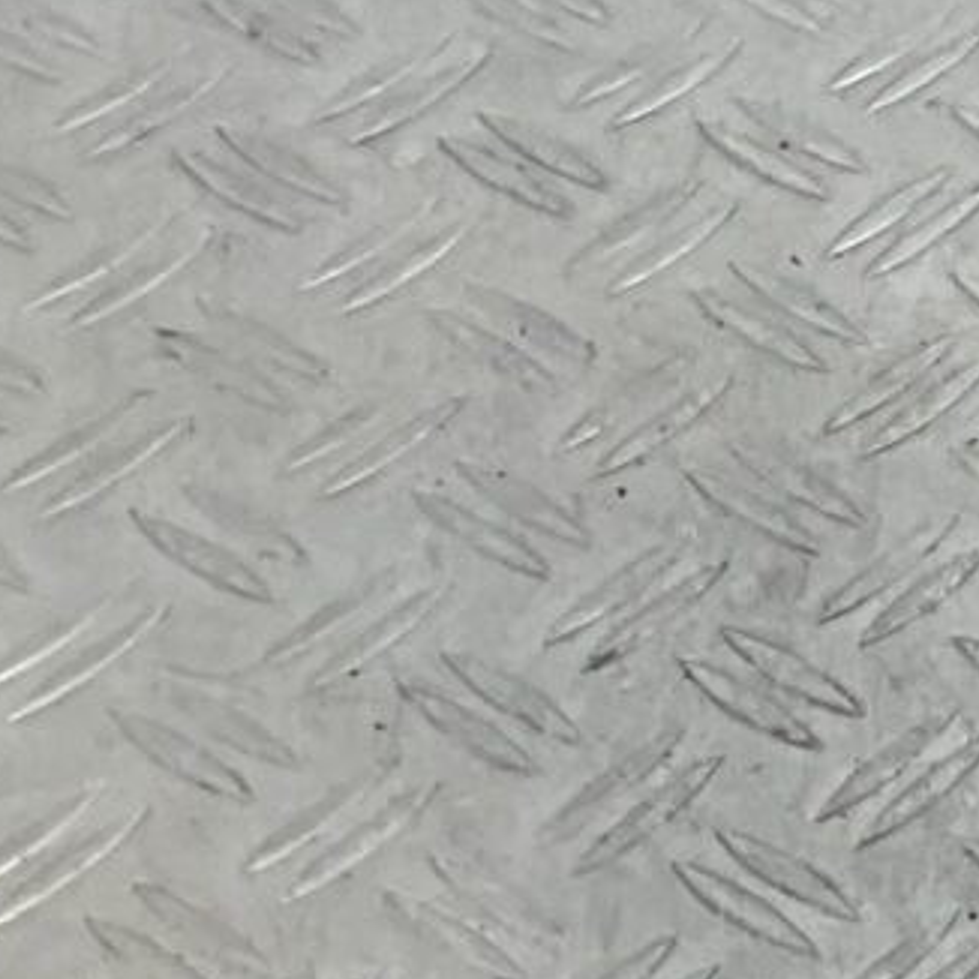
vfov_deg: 8.6
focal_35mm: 201
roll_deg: -16.4
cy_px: -231
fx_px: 6431
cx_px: 3655
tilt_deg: -37.6
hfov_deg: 7.0
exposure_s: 1/156
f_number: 1.8
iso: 16
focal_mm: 3
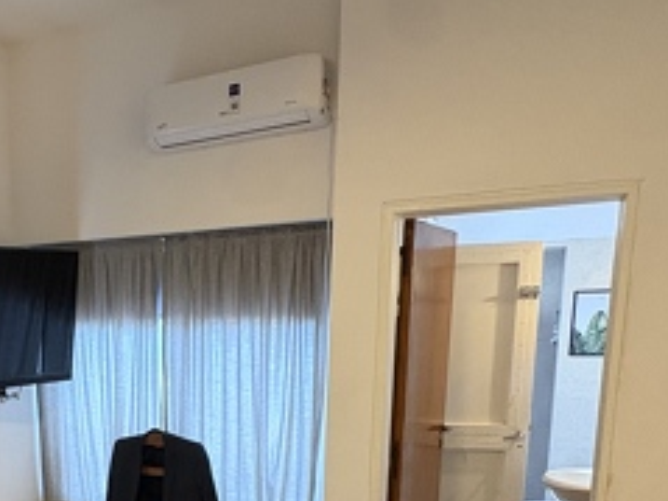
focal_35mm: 39
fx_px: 752
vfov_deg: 34.8
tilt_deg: -9.4
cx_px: 48
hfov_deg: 43.1
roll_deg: +2.0
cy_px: 448
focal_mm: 2.22
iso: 400
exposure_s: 1/60
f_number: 2.2
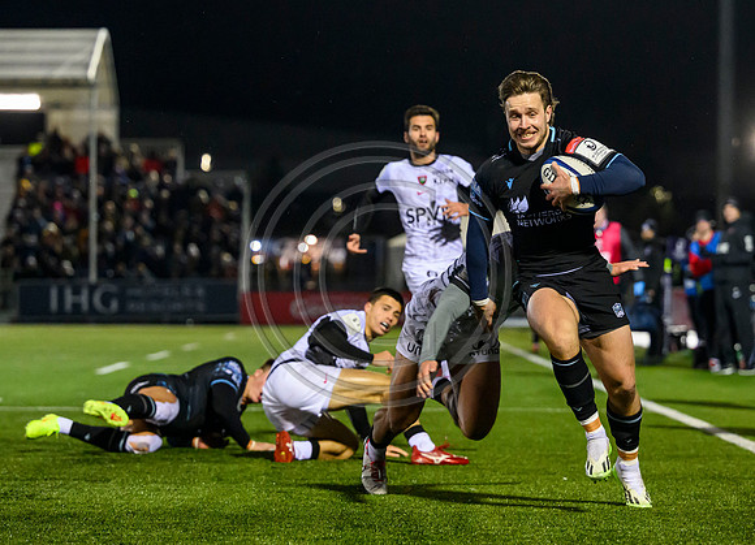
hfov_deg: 10.0
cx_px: 468
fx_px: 4309
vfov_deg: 7.2
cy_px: 245
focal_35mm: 200
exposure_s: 1/1250
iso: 6400
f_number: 3.2
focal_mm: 120
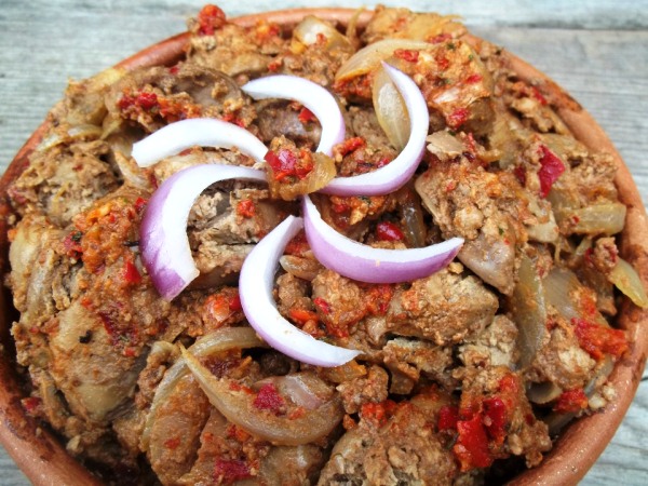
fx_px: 618
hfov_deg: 55.4
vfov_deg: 42.9
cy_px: 243
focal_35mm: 33
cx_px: 324
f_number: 3.3
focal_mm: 5.9
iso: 64
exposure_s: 1/50
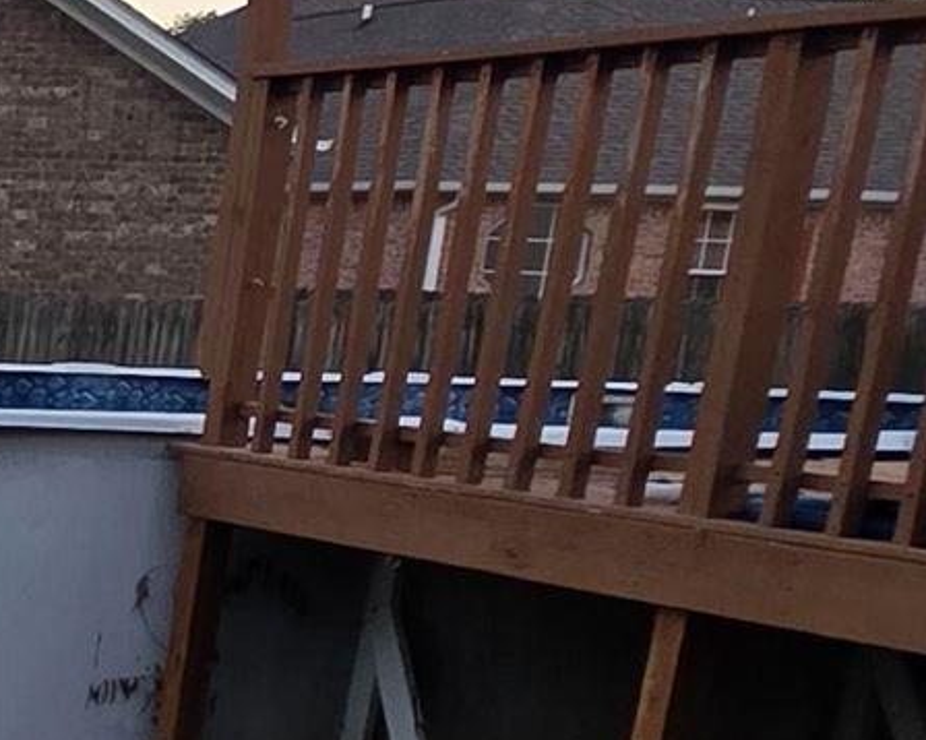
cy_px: 699
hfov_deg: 14.1
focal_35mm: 87
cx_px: -1354
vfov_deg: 17.3
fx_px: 2383
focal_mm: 2.2
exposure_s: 1/120
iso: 100
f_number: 1.9
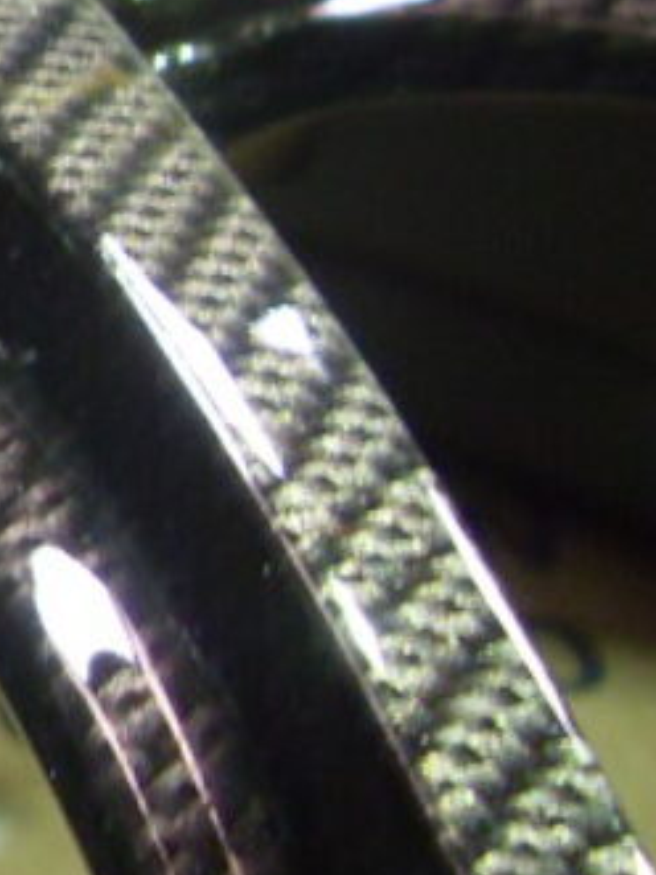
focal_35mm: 148
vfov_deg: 13.3
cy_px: 225
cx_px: -661
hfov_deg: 9.4
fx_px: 3742
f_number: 2.8
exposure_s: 1/6
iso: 200
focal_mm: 6.3
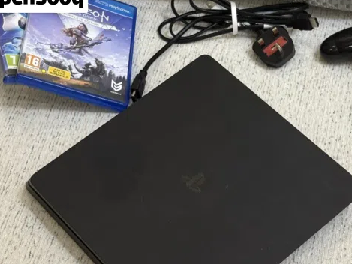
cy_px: 121
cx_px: 201
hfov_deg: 27.4
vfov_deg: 20.7
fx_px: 722
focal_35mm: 71
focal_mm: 5.96
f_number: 1.6
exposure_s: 1/50
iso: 125
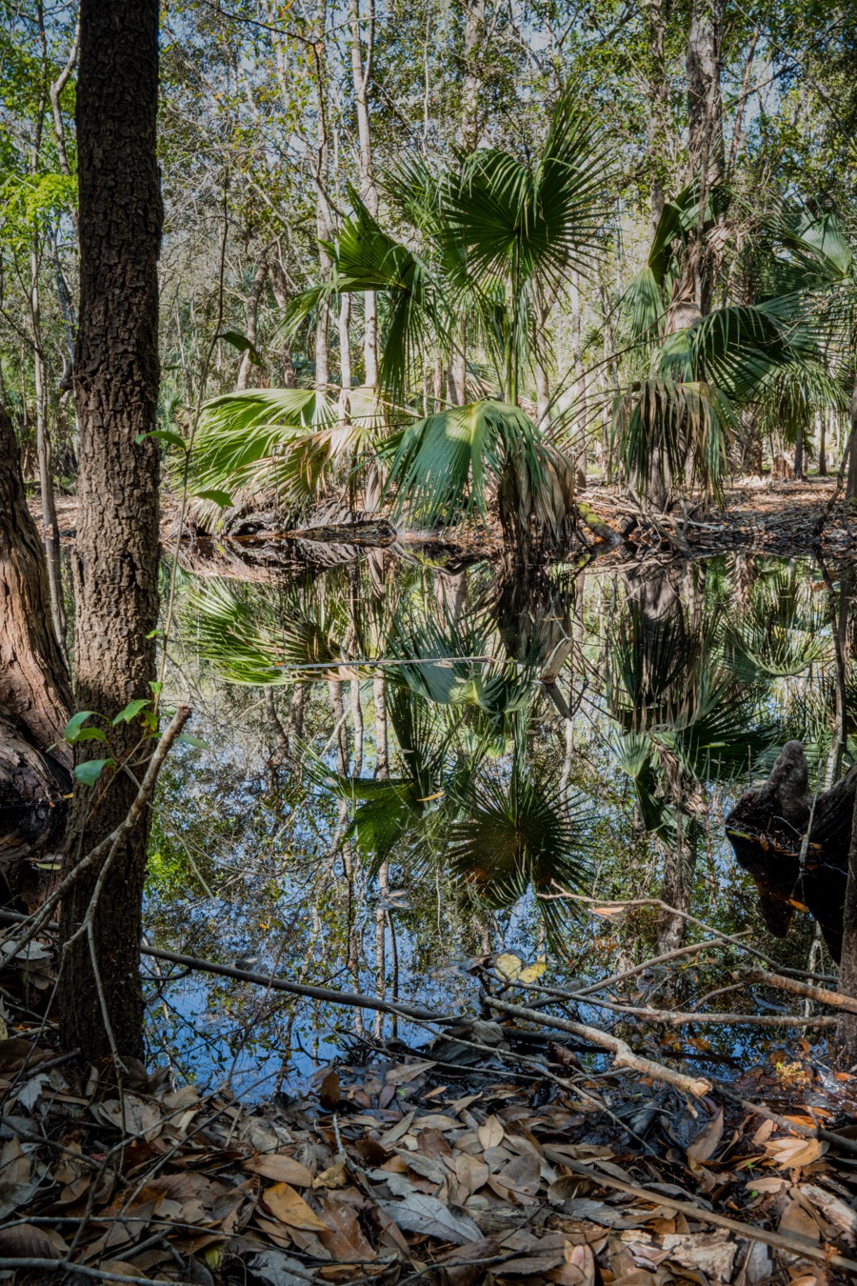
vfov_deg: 73.7
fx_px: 857
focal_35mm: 24
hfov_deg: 53.1
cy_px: 643
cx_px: 428
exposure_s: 1/6
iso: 400
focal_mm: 24
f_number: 22
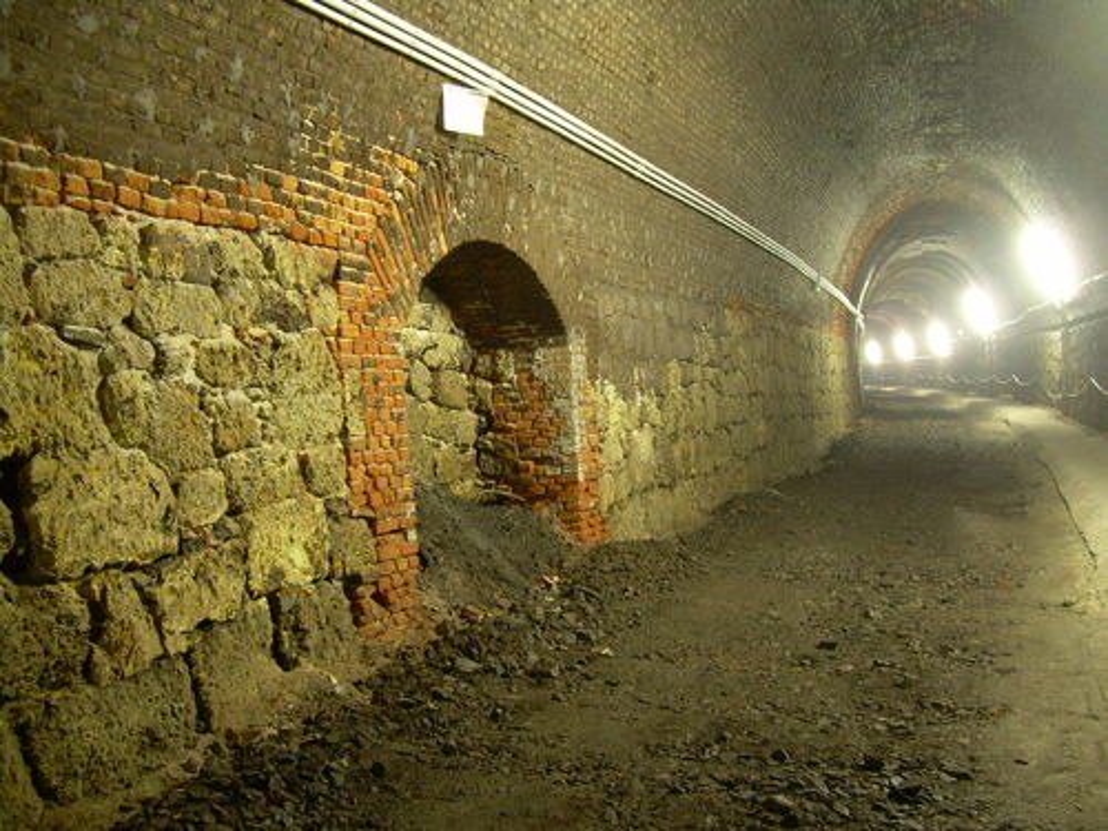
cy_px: 416
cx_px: 554
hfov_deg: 49.0
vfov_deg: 37.7
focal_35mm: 38
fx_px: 1216
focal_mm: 6.3
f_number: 2.8
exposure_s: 2
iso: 200
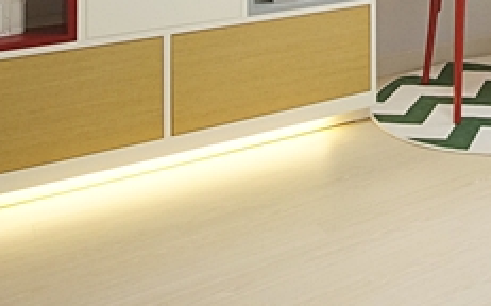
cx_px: 574
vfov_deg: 20.6
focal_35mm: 53
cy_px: -162
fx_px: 709
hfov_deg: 32.3
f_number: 9
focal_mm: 10
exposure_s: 1/30
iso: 800
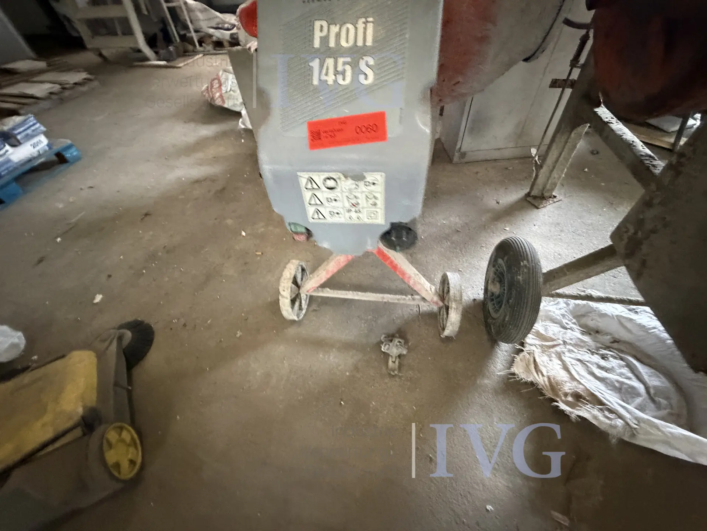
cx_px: 354
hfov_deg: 102.1
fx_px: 286
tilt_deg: -46.4
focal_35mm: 14
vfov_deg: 85.7
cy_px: 266
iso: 1000
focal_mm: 2.22
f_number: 2.2
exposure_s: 1/33
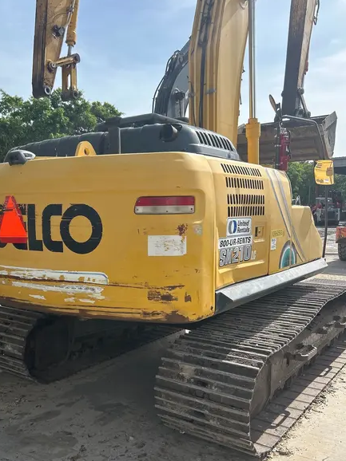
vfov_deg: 55.1
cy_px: 269
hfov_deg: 42.8
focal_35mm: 33
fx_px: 440
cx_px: 145
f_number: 1.5
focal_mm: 5.7
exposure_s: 1/3356
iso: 50
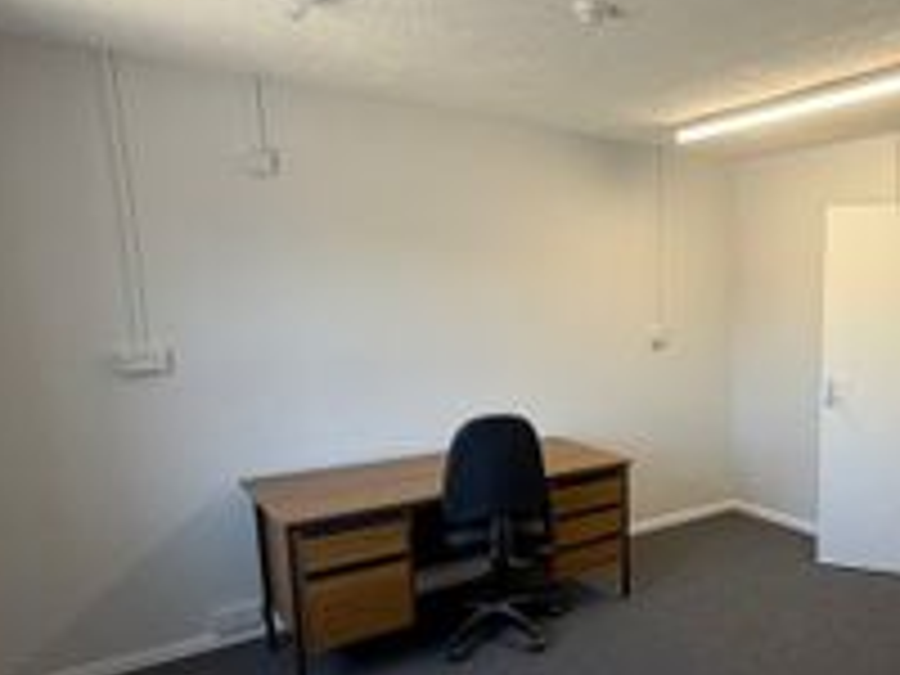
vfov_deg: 49.3
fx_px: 728
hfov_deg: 58.4
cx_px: 724
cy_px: 423
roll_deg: +1.6
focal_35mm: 28
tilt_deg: -7.9
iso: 100
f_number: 2.2
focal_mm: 2.22
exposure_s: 1/121
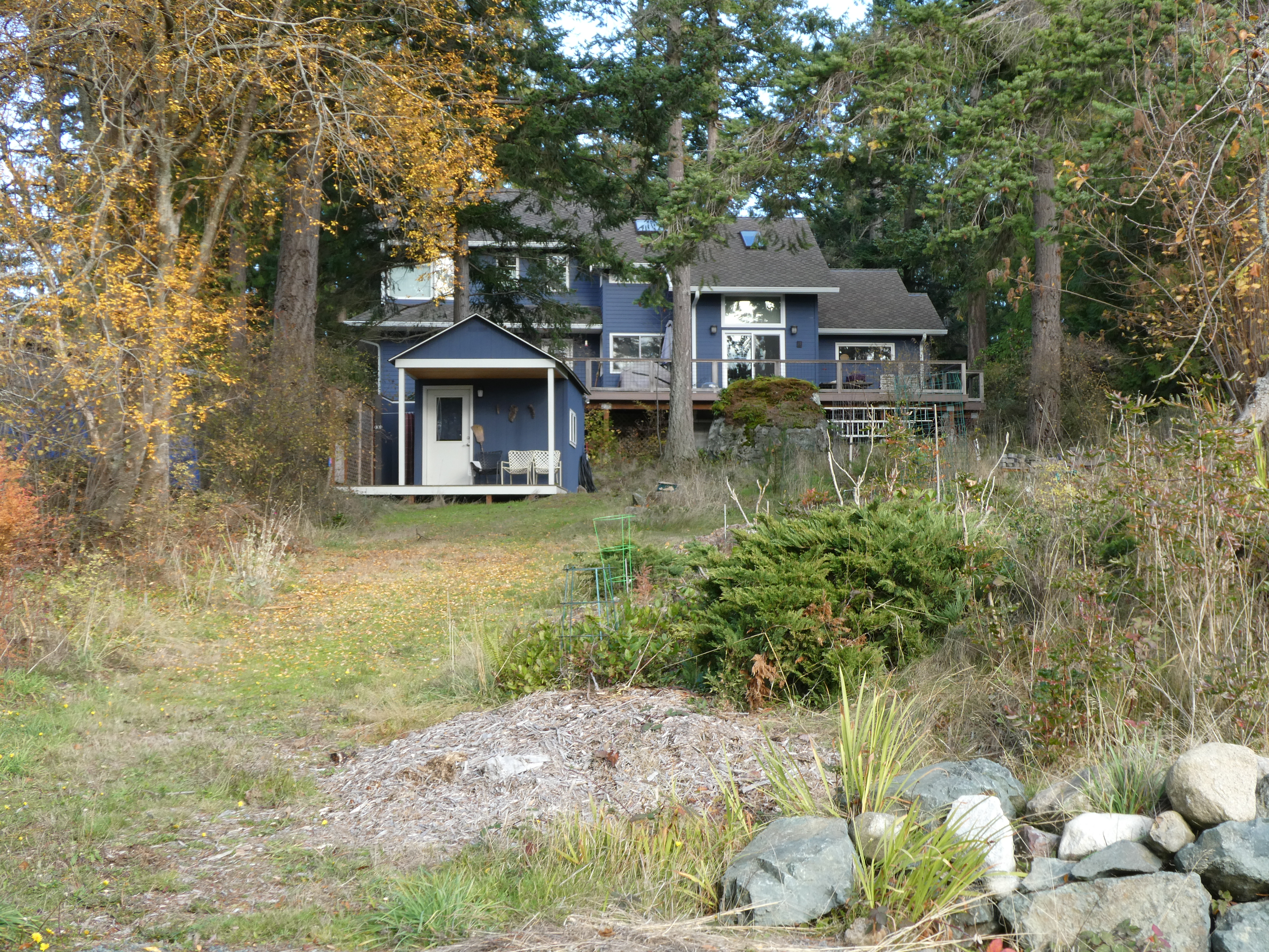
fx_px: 1833
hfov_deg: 38.2
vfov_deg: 29.1
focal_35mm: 50
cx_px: 634
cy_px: 476
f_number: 4.1
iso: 100
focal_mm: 9
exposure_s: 1/80
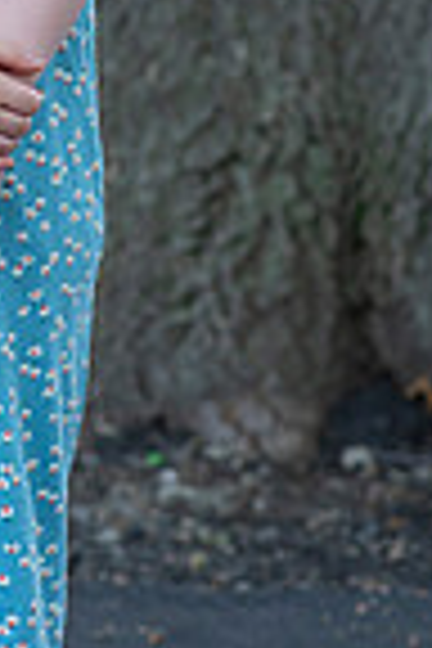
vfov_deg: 7.6
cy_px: -351
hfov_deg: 5.2
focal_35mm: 265
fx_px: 4770
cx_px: -158
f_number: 4.5
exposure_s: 1/250
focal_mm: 85
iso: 800
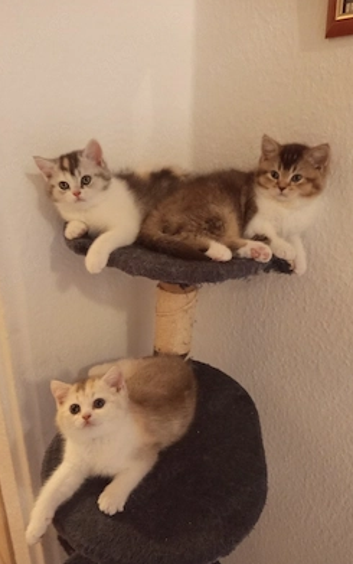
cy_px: 283
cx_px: 170
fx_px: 399
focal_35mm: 26
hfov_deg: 47.7
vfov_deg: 70.4
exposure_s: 1/20
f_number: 1.7
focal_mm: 5.24
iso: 2730
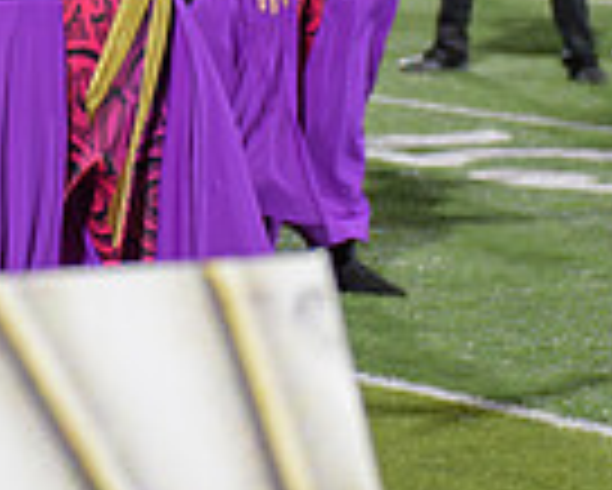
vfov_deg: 5.5
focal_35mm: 280
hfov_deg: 6.9
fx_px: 5075
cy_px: -173
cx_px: -40
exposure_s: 1/400
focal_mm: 70
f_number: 2.8
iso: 1600
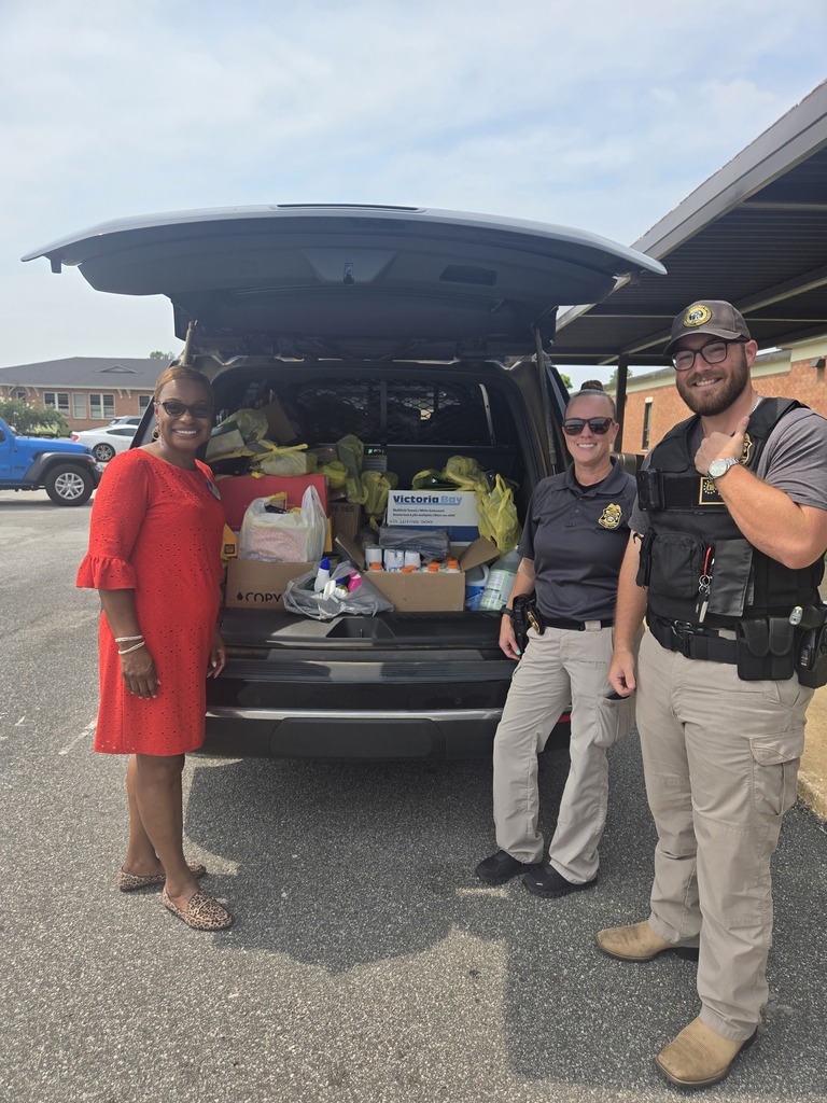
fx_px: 733
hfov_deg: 58.9
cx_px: 414
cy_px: 552
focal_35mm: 23
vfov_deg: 73.9
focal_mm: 5.4
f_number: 1.8
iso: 25
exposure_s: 1/1509
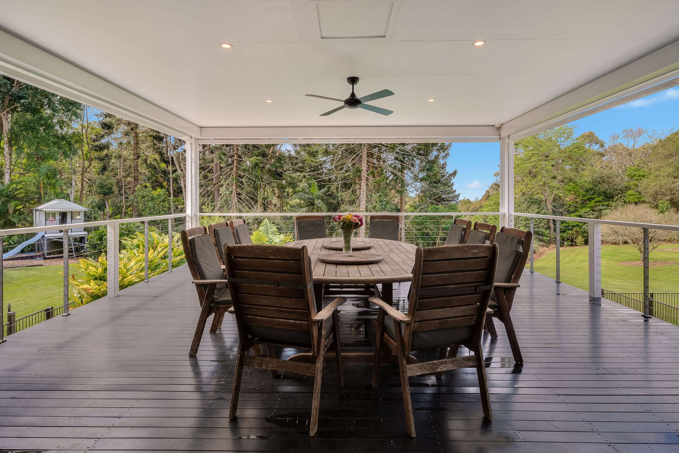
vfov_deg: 67.4
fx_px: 339
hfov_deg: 90.0
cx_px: 340
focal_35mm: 18
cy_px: 226
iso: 200
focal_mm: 18
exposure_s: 1/6
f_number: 14
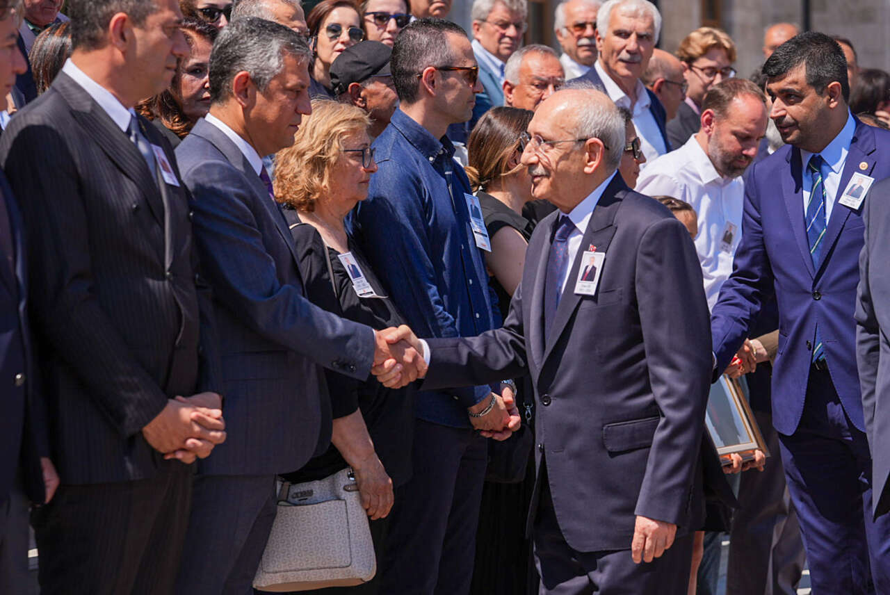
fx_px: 2771
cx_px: 445
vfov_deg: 12.3
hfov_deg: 18.2
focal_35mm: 112
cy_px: 298
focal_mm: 112
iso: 320
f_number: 5
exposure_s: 1/2500
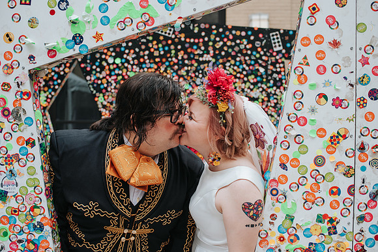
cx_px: 189
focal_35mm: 36
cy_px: 126
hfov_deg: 53.4
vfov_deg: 37.1
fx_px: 376
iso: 720
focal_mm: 35
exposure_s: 1/1250
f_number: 3.5
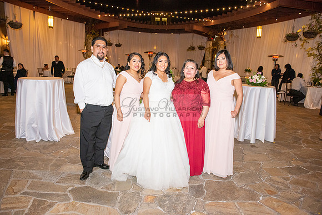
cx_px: 161
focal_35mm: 26
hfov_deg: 69.4
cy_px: 108
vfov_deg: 49.6
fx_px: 233
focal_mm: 26
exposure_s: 1/160
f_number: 4
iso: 1600
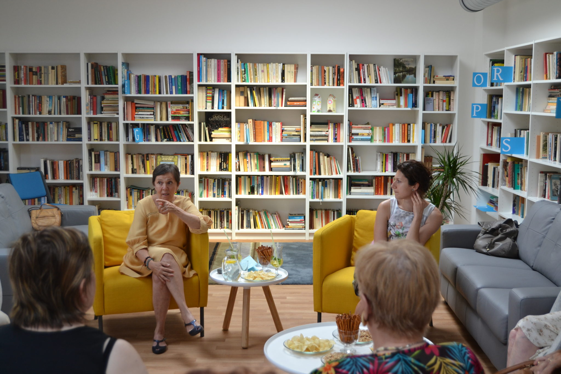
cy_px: 187
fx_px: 701
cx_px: 280
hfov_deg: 43.6
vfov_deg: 29.9
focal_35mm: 45
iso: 400
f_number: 4.2
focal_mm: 30
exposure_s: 1/60
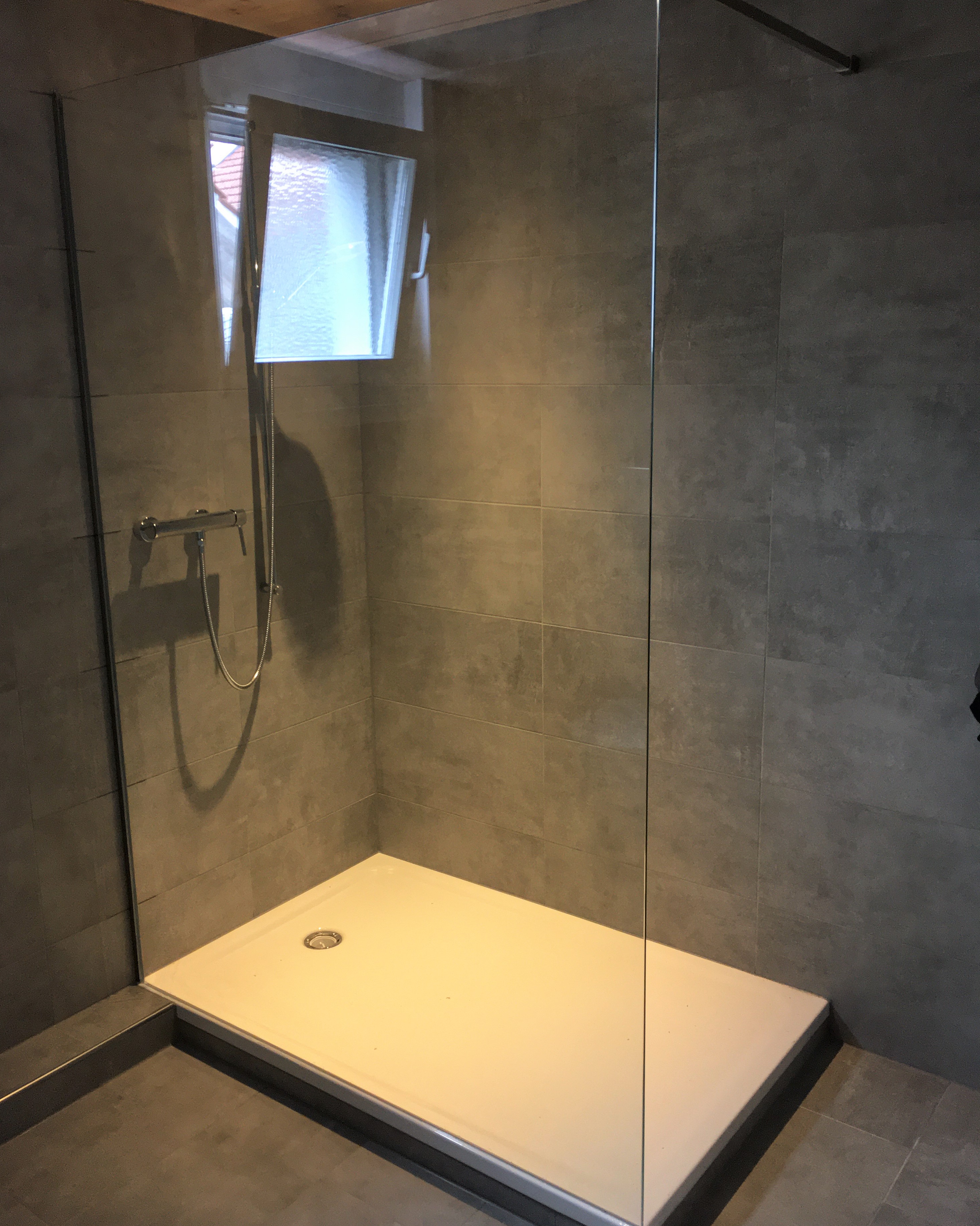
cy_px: 608
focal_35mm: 31
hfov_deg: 47.1
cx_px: 478
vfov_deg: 57.2
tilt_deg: -14.0
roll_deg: +0.6
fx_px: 1124
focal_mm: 4.15
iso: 125
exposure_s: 1/33
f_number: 2.2
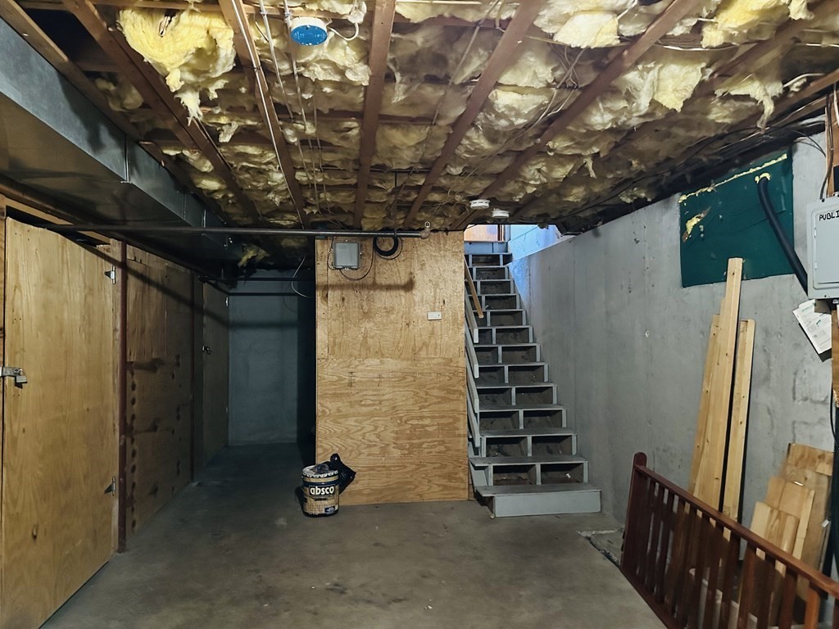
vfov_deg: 56.8
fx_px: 582
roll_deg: +0.2
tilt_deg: +1.2
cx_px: 420
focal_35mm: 24
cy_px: 314
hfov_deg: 71.6
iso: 1250
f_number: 1.78
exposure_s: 1/30
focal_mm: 6.86
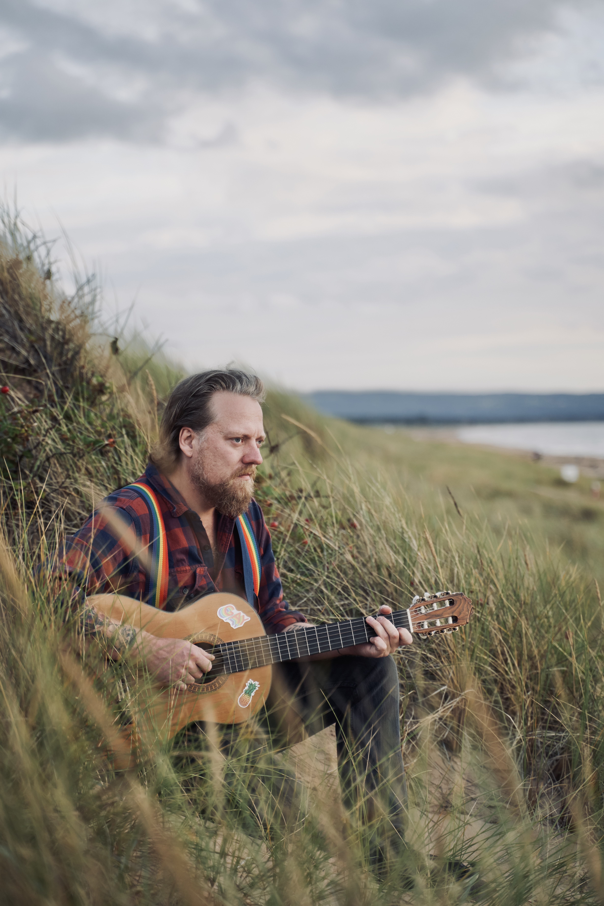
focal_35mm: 75
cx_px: 302
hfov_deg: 18.2
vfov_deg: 27.0
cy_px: 453
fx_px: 1887
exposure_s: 1/1000
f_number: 2.8
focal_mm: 75
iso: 400
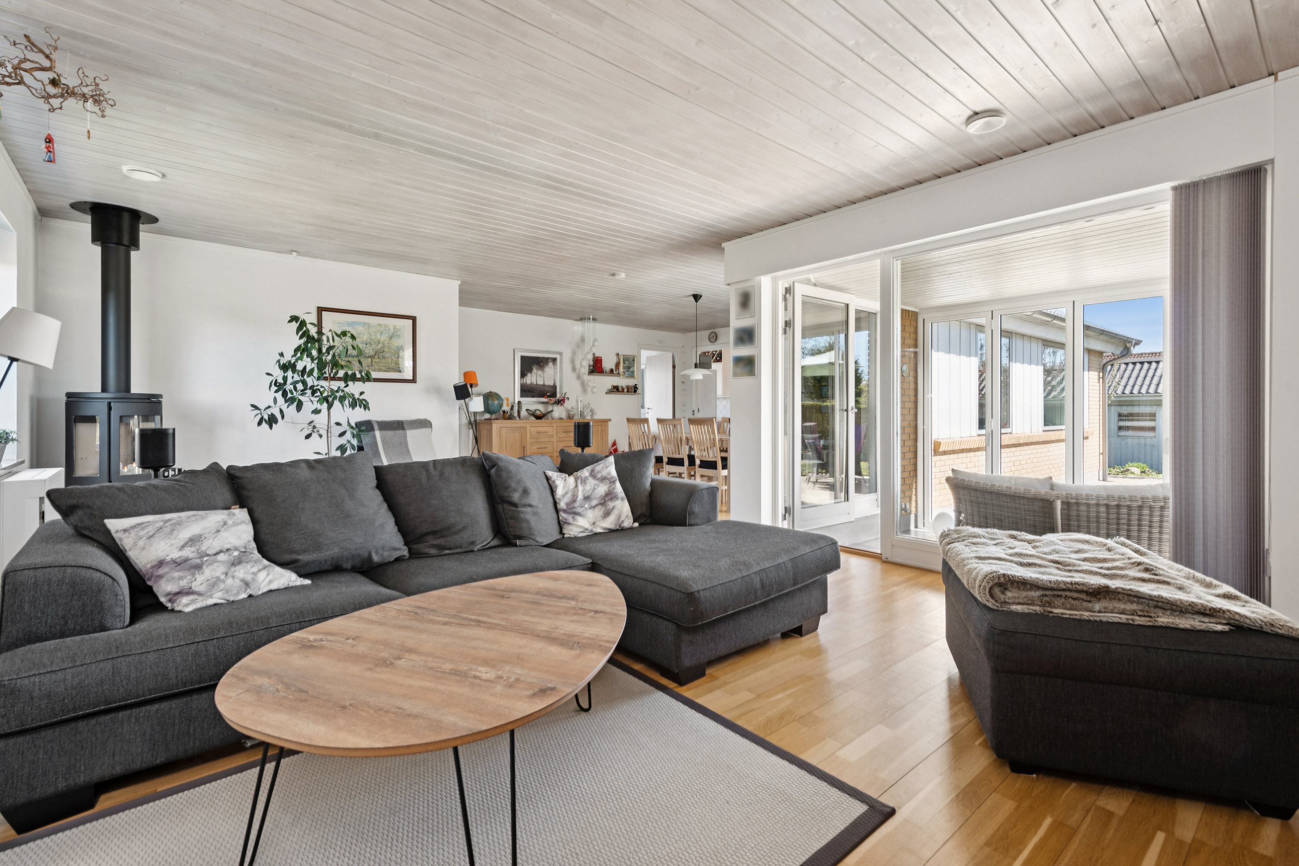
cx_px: 650
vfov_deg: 73.7
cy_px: 433
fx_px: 577
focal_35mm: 16
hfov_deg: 96.7
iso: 200
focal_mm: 16
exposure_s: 1/8
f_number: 10
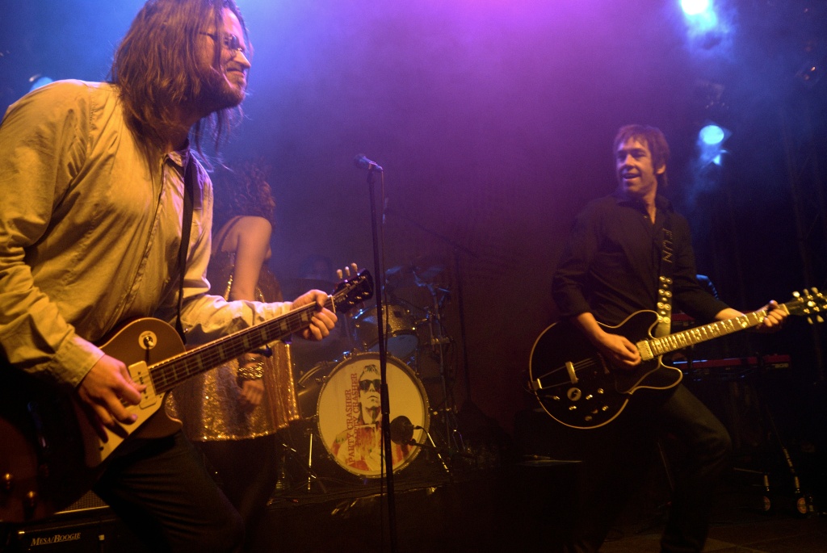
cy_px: 276
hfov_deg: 61.9
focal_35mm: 30
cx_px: 414
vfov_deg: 43.7
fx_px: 690
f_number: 2.8
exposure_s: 1/125
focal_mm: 20
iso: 640
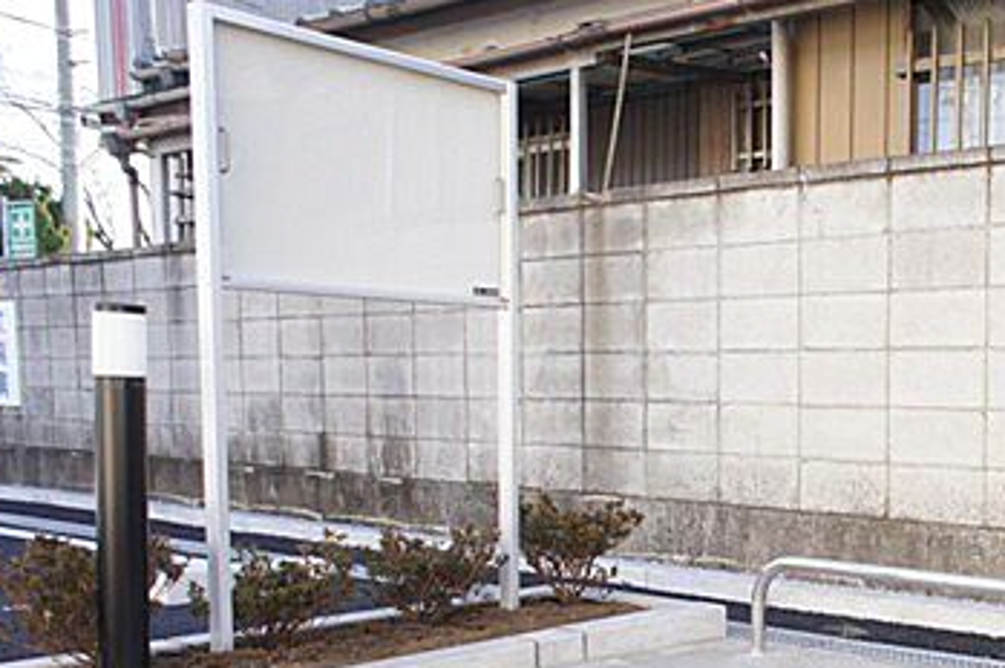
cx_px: 878
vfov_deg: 29.9
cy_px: 518
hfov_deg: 41.5
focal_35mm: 44
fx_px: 1227
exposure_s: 1/160
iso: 400
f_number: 6.3
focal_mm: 16
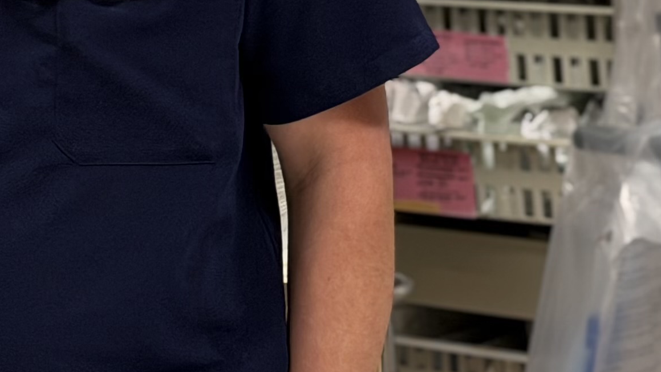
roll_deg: +1.6
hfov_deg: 11.8
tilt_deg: -3.2
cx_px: 508
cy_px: -217
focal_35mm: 182
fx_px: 3190
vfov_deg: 6.6
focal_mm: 6.76
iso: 125
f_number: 1.78
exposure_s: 1/60
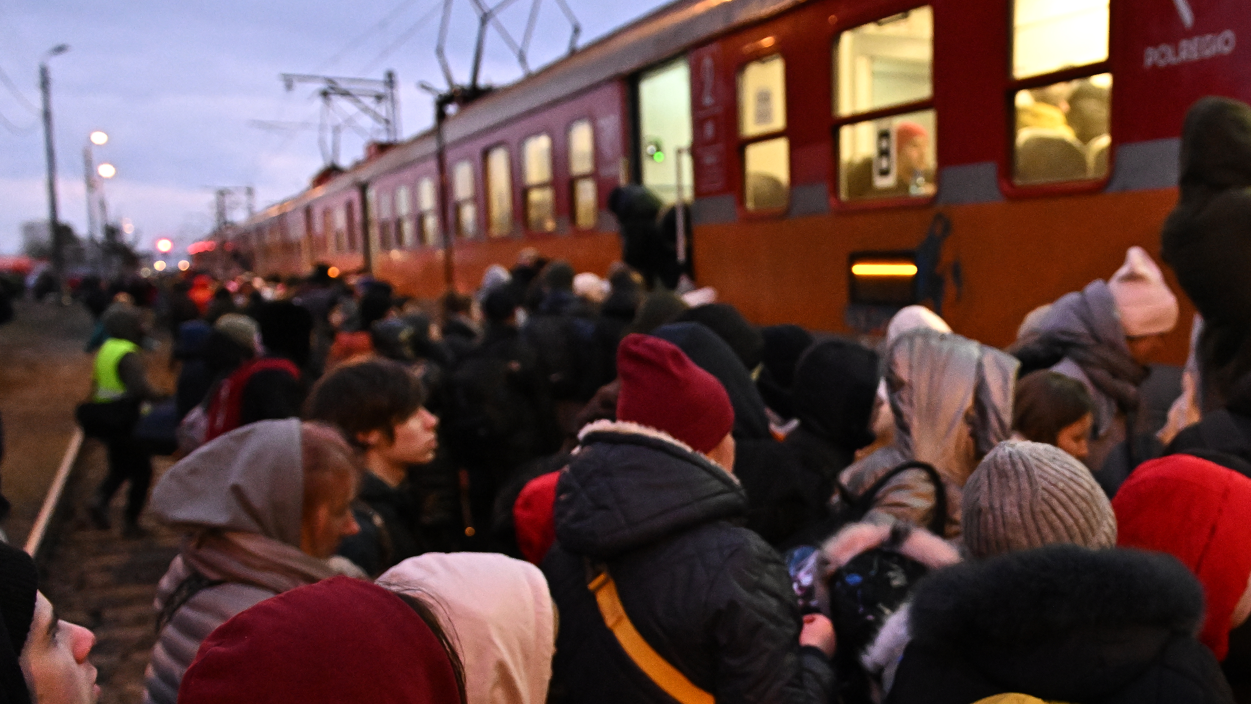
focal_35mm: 42
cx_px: 959
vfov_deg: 27.9
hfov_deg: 46.4
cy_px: 545
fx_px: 1393
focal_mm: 24
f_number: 2.8
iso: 6400
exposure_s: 1/60
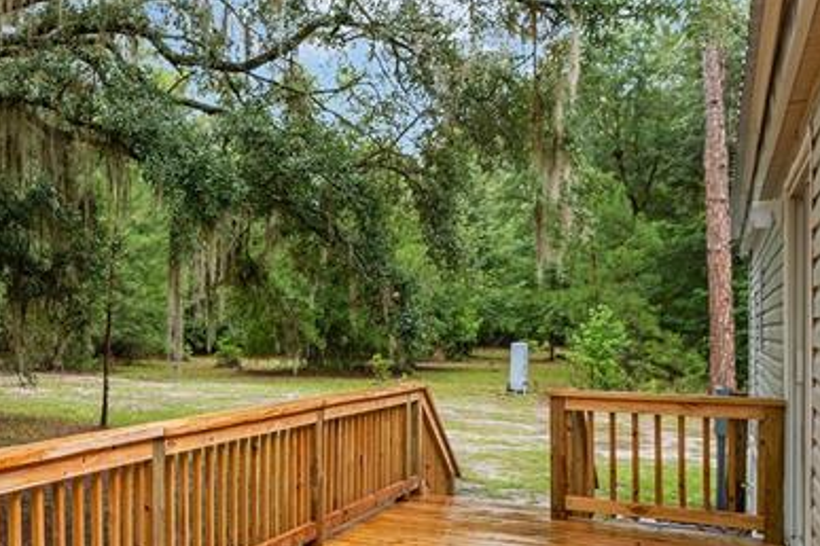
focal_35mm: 37
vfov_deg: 35.8
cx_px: 61
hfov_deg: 46.2
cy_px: 330
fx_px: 843
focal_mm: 14
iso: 400
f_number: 7.1
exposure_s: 1/125
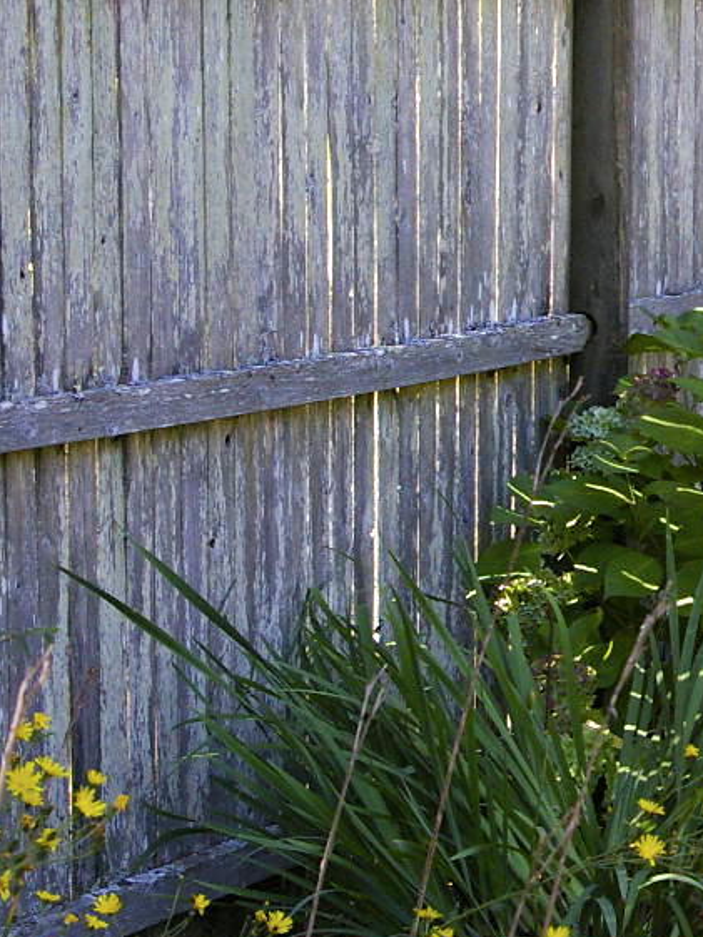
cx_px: 1281
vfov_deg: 13.1
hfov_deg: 9.4
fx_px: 4060
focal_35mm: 150
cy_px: 134
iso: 800
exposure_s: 1/250
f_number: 8
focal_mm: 38
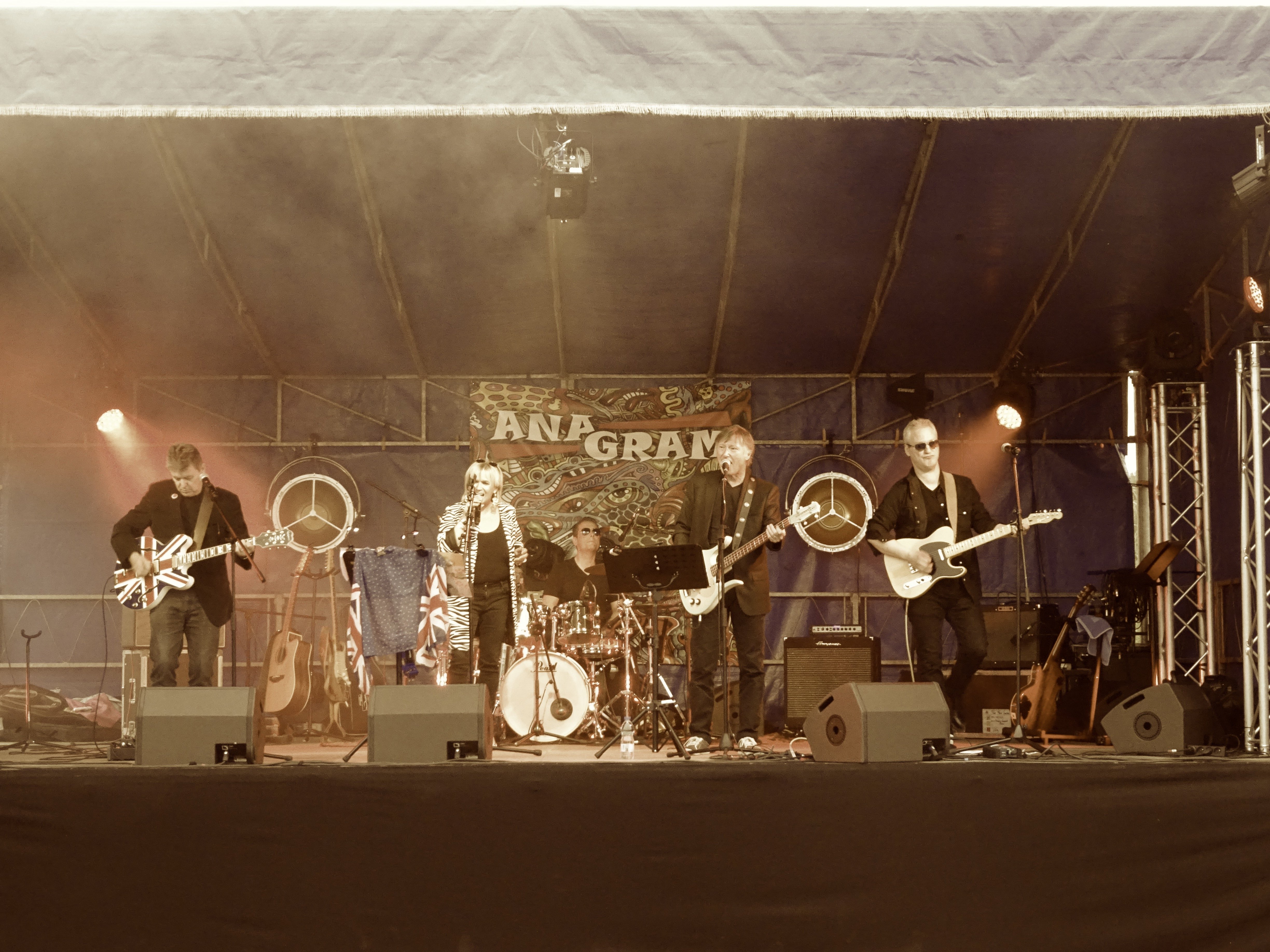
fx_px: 2421
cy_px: 476
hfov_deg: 29.4
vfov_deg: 22.3
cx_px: 635
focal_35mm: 66
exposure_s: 1/30
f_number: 4.5
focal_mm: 11.32
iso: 800
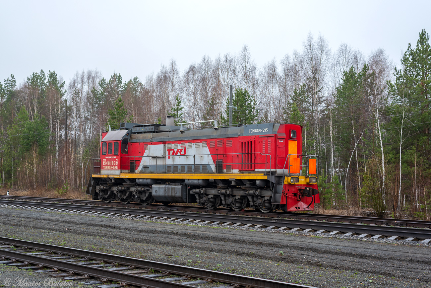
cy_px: 144
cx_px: 216
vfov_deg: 27.0
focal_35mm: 50
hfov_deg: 39.6
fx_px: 599
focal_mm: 50
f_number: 5
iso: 400
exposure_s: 1/125
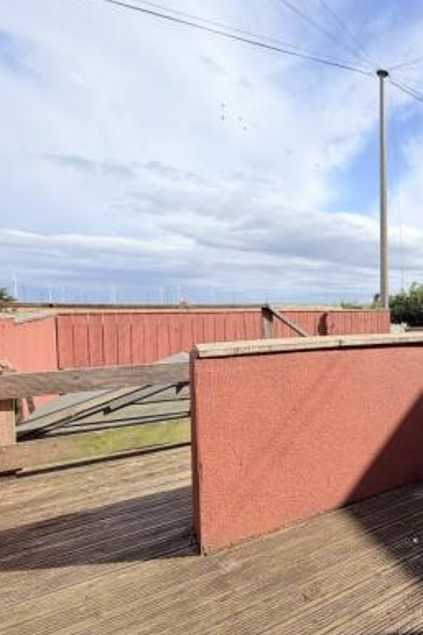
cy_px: 323
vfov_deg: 78.6
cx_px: 434
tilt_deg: -2.9
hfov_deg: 46.6
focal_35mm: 22
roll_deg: -0.3
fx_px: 388
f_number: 2.2
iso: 20
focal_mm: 2.22
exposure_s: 1/1285
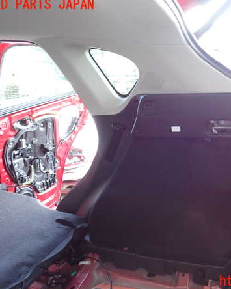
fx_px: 282
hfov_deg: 43.2
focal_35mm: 33
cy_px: 143
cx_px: 171
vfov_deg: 54.2
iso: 200
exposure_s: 1/40
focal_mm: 4.5
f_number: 2
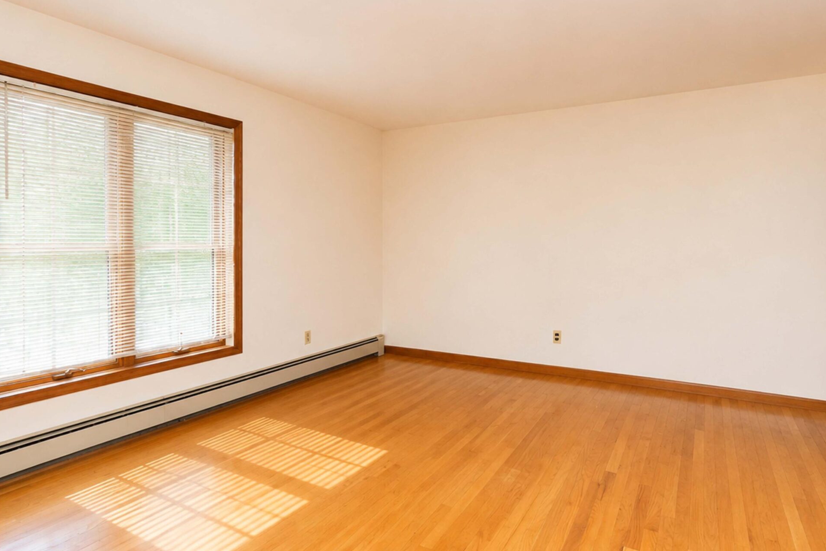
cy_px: 229
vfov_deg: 61.6
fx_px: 459
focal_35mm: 20
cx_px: 435
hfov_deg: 83.9
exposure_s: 1/60
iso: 2000
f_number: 8
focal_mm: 10
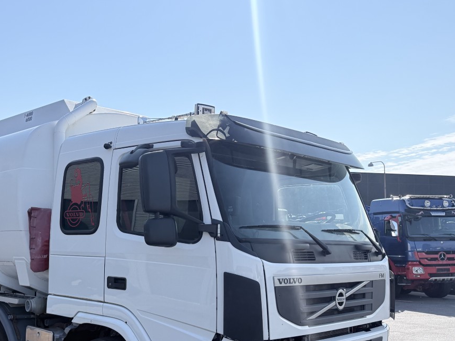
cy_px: 232
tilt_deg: +1.3
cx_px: 100
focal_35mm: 40
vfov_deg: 35.6
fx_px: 526
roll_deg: -0.3
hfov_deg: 44.8
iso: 125
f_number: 1.78
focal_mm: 6.76
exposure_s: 1/4405
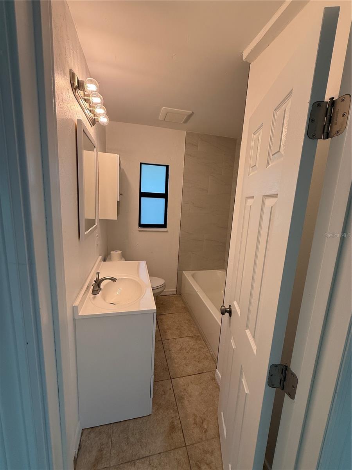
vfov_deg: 102.1
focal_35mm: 14
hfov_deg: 85.7
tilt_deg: -8.8
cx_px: 176
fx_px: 190
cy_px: 235
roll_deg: -3.4
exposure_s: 1/120
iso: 80
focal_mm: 2.22
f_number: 2.2
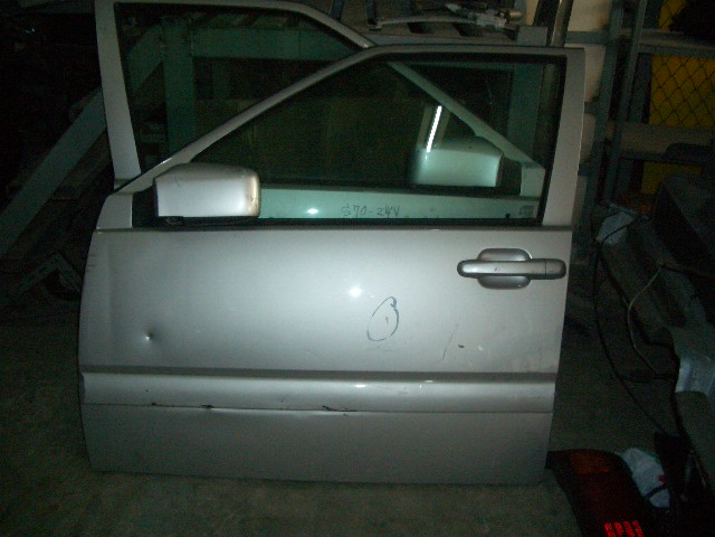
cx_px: 358
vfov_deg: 40.7
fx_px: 723
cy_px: 268
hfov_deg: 52.6
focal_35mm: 35
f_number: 2.6
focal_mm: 5.8
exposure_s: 1/60
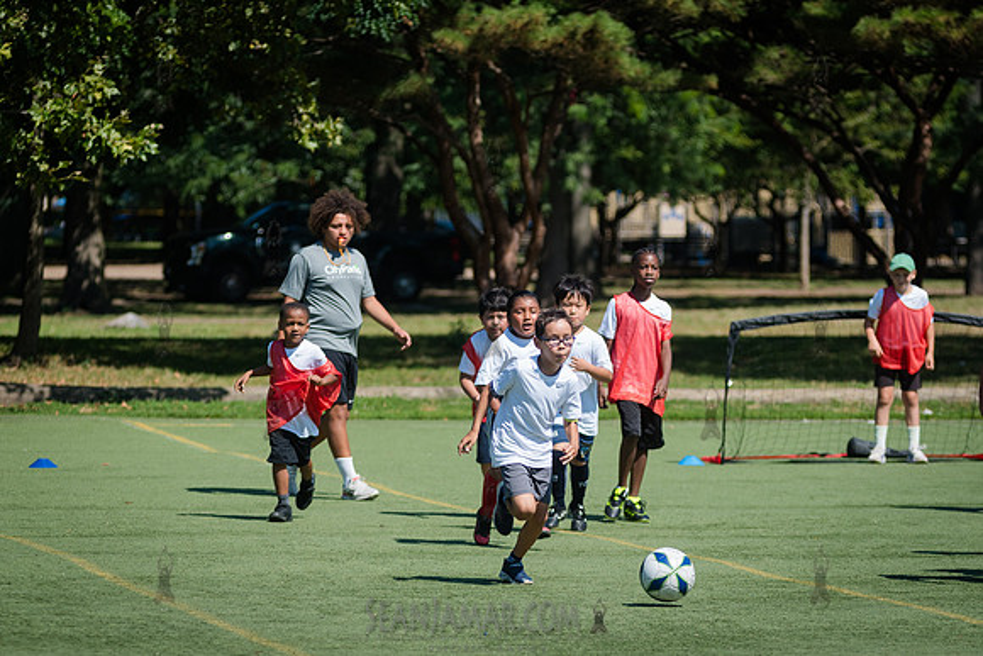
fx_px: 6290
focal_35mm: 230
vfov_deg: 6.0
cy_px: 469
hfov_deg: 8.9
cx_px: 495
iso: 200
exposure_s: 1/2000
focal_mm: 155
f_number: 4
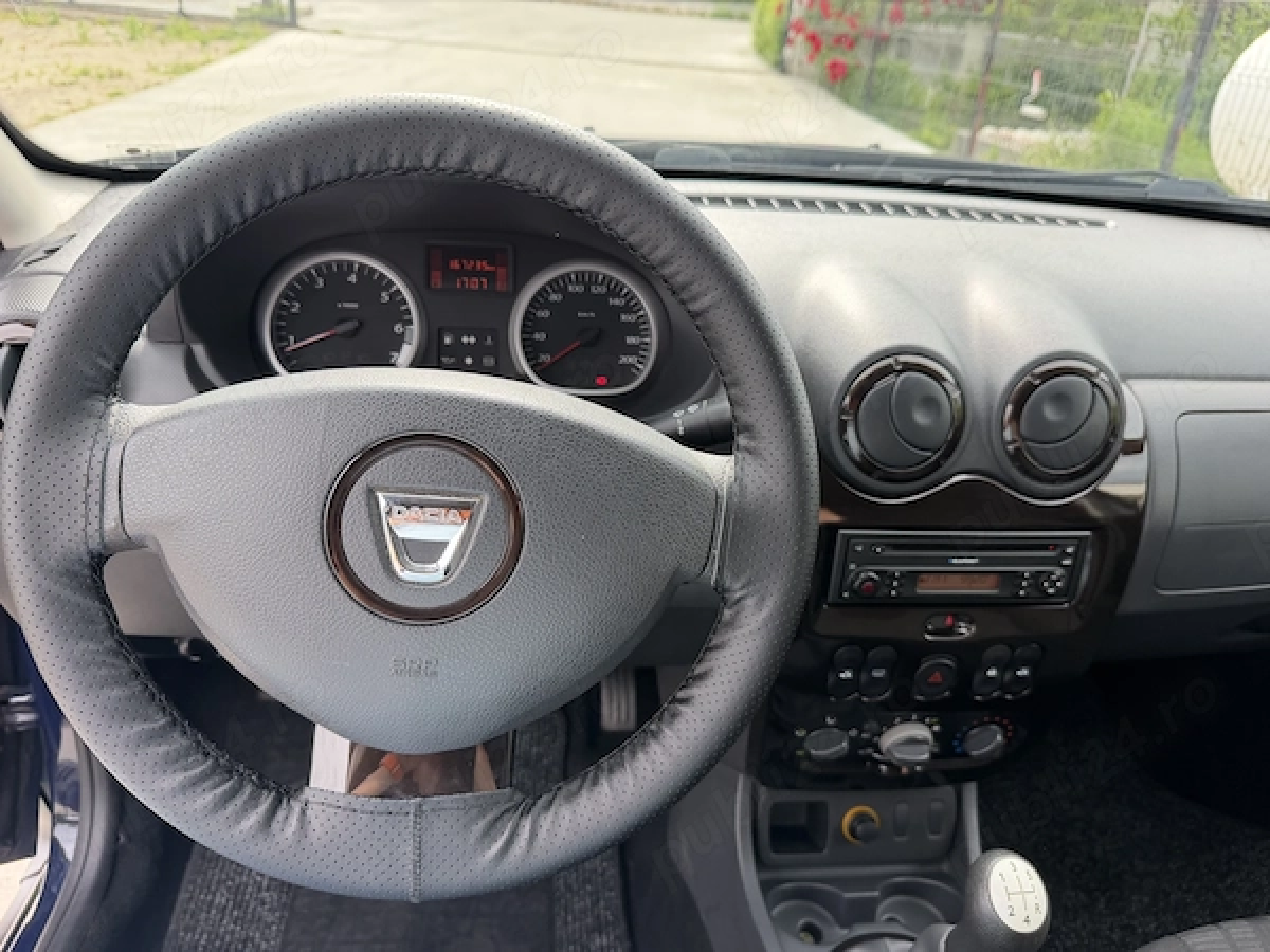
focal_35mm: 24
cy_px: 476
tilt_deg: -28.2
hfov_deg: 71.6
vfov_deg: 56.8
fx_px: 881
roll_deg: -4.3
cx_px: 635
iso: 100
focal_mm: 6.76
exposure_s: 1/563
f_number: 1.78
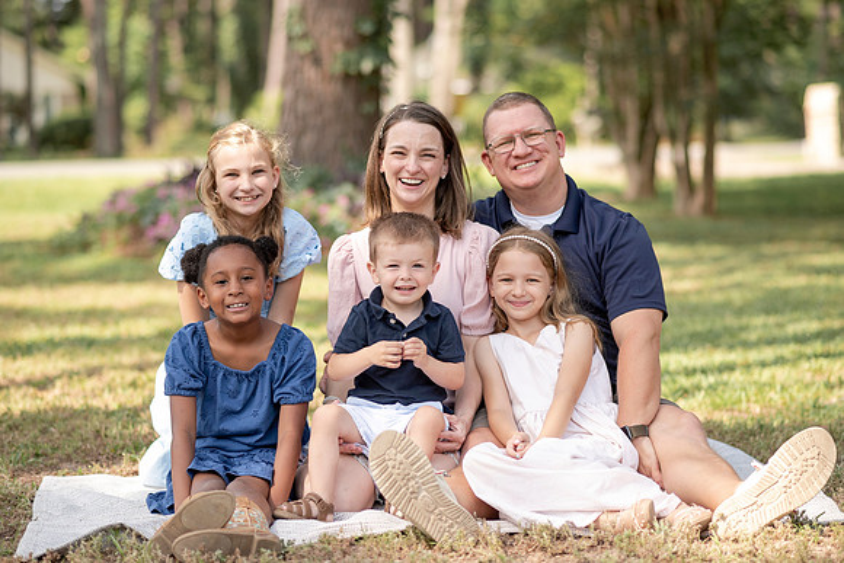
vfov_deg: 15.0
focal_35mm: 91
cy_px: 260
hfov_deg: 22.3
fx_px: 2142
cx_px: 422
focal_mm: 85
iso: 320
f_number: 2.2
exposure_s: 1/2500
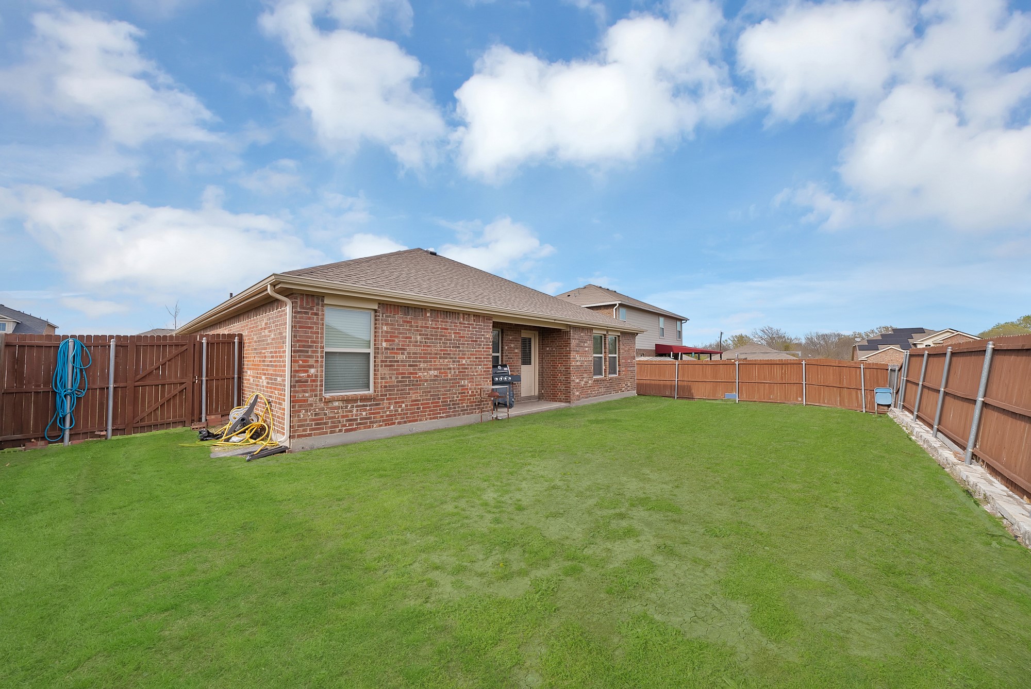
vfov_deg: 90.1
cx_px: 516
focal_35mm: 12
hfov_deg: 112.6
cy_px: 344
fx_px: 344
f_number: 9
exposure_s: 1/250
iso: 640
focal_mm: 12
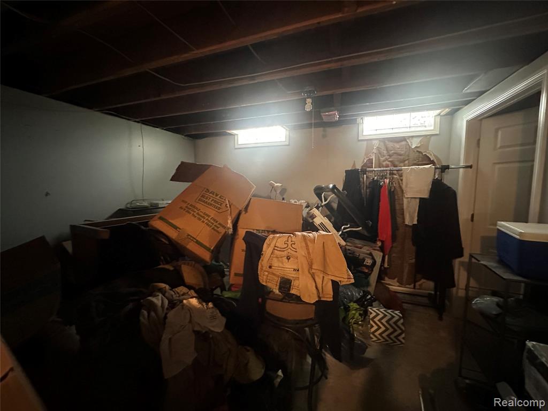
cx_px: 274
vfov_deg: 85.7
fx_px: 222
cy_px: 206
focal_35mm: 14
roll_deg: +0.9
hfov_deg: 102.1
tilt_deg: -5.7
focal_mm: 2.22
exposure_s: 1/60
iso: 1000
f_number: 2.2
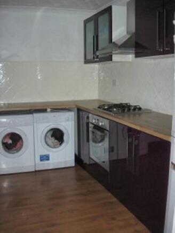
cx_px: 88
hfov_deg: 37.7
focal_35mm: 38
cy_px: 116
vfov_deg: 49.0
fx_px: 256
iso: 79
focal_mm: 7.8
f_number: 2.8
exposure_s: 1/64
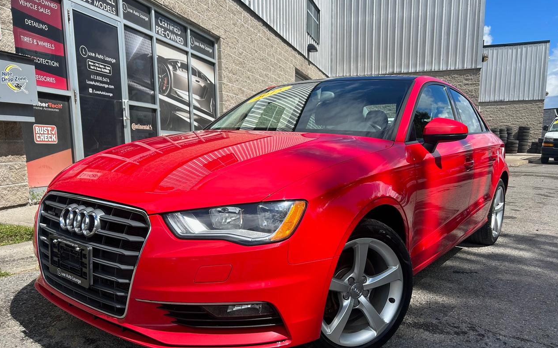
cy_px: 208
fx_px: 426
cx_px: 279
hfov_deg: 66.5
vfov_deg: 44.3
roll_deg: +0.9
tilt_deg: -8.3
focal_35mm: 28
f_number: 1.5
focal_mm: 5.7
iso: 50
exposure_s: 1/3257
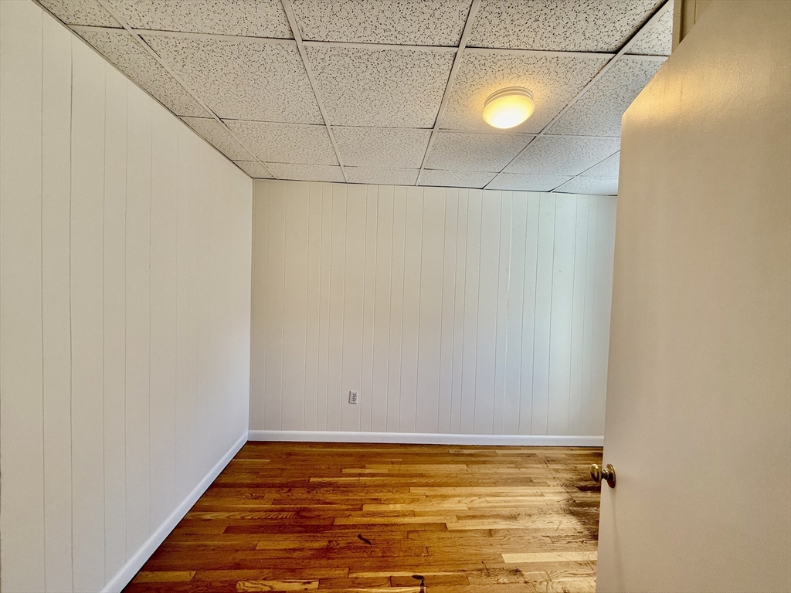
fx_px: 320
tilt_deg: -2.0
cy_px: 296
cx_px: 396
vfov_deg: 85.7
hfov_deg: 102.1
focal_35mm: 14
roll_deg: -1.5
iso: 100
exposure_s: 1/120
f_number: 2.2
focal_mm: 2.22
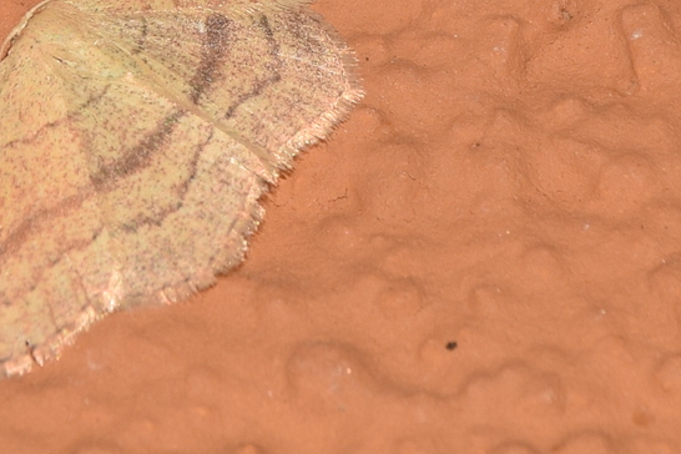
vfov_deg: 3.7
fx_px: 6980
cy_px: 89
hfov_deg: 5.6
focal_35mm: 369
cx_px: 109
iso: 100
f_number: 13
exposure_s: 1/160
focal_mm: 140
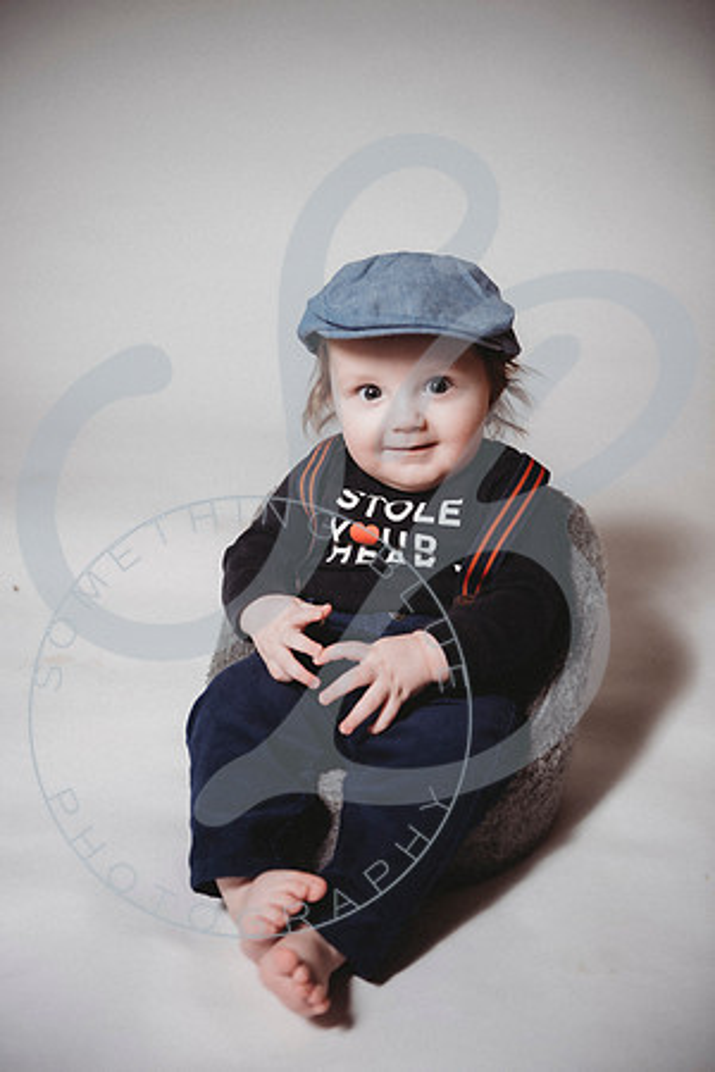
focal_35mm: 48
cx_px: 358
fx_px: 1430
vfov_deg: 41.1
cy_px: 536
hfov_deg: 28.1
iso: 100
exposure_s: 1/160
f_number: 2.8
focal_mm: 48
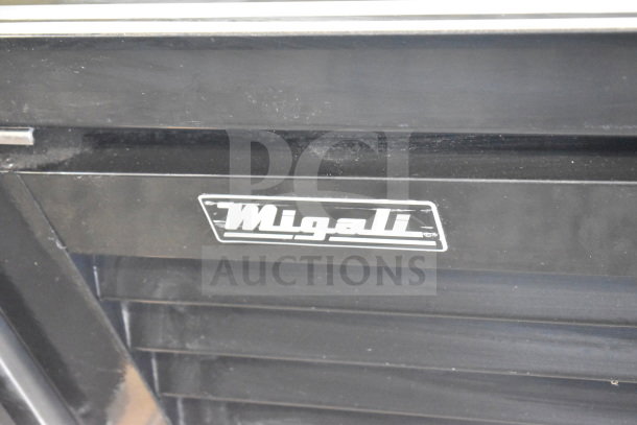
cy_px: 212
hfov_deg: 24.6
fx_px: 1460
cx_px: 318
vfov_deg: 16.6
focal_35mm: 82
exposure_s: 1/100
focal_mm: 55
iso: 12800
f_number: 5.6
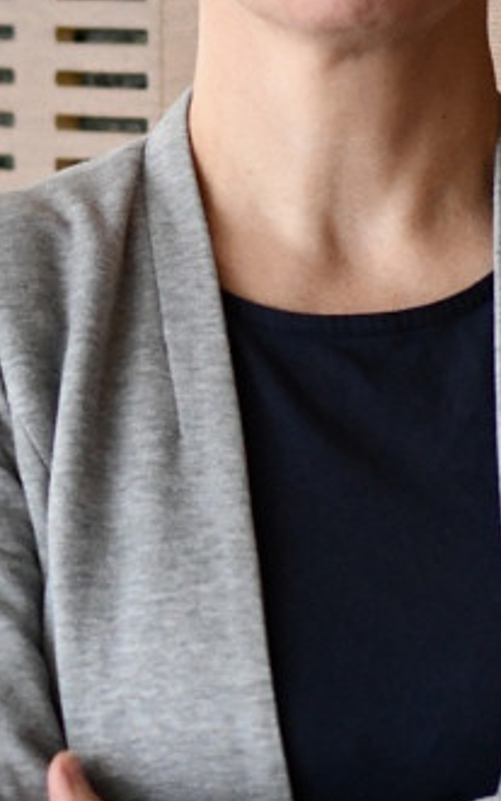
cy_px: 317
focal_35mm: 352
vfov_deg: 6.0
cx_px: 319
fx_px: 7687
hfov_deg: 3.7
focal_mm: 85
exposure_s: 1/250
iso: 2200
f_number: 2.8
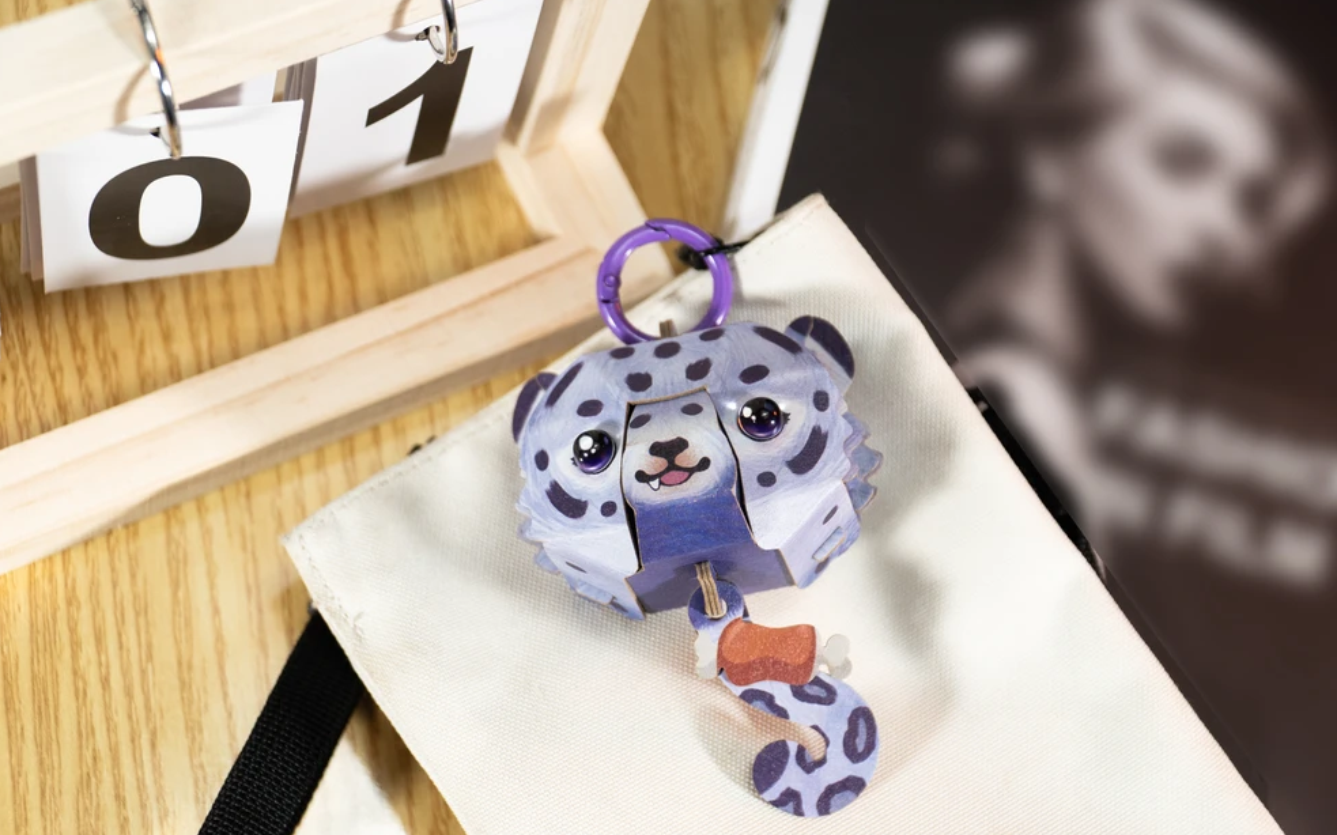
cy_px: 447
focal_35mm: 56
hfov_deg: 36.3
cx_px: 661
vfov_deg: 23.1
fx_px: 2040
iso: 800
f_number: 4
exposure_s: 1/800
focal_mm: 36
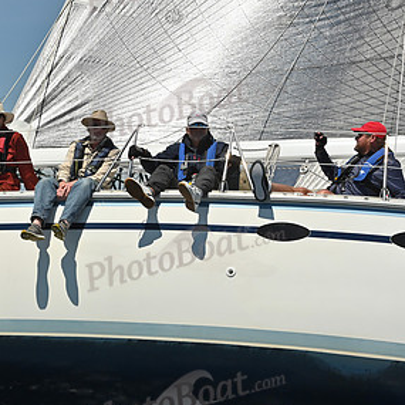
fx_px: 1602
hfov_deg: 14.2
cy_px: 201
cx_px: 13
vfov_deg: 14.4
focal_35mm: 121
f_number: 13
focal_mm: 70
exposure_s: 1/1000
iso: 320
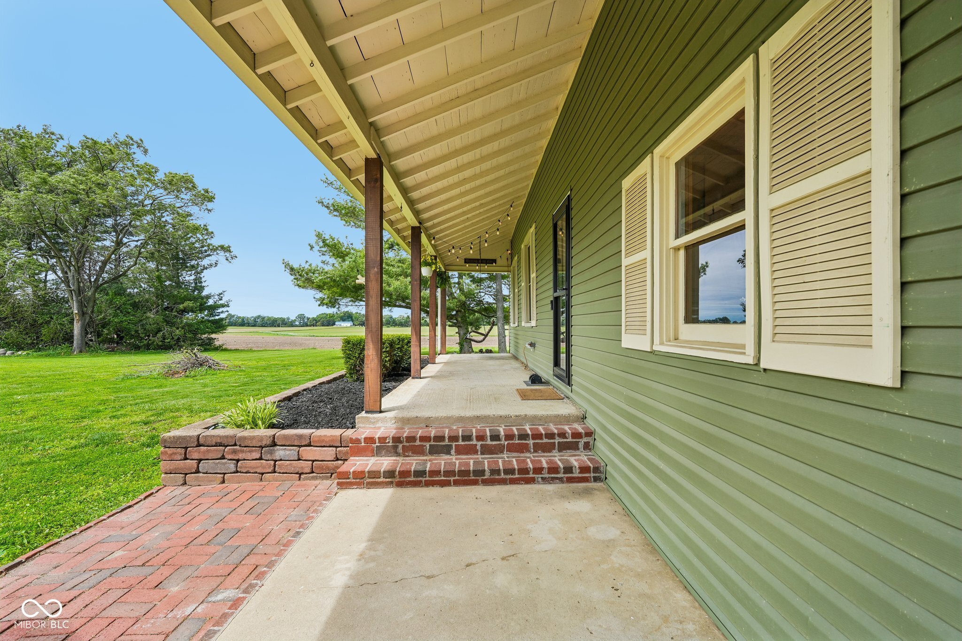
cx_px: 481
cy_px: 320
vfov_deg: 73.7
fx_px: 427
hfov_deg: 96.7
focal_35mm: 16
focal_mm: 16
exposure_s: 1/160
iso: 100
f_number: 8
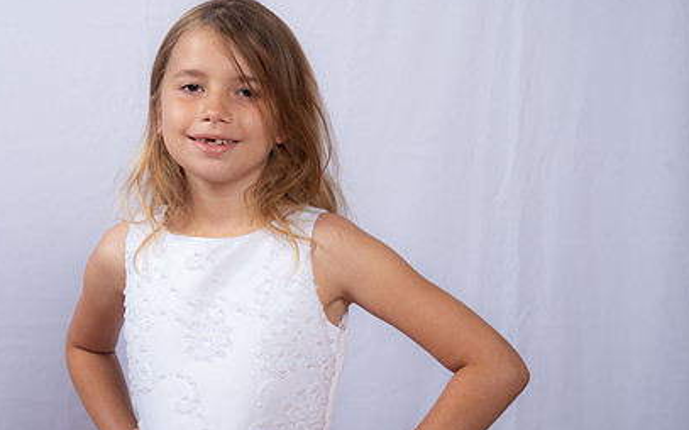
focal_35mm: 90
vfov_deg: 14.5
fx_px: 1689
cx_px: 252
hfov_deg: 23.0
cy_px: 222
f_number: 7.1
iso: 250
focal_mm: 62
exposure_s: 1/160
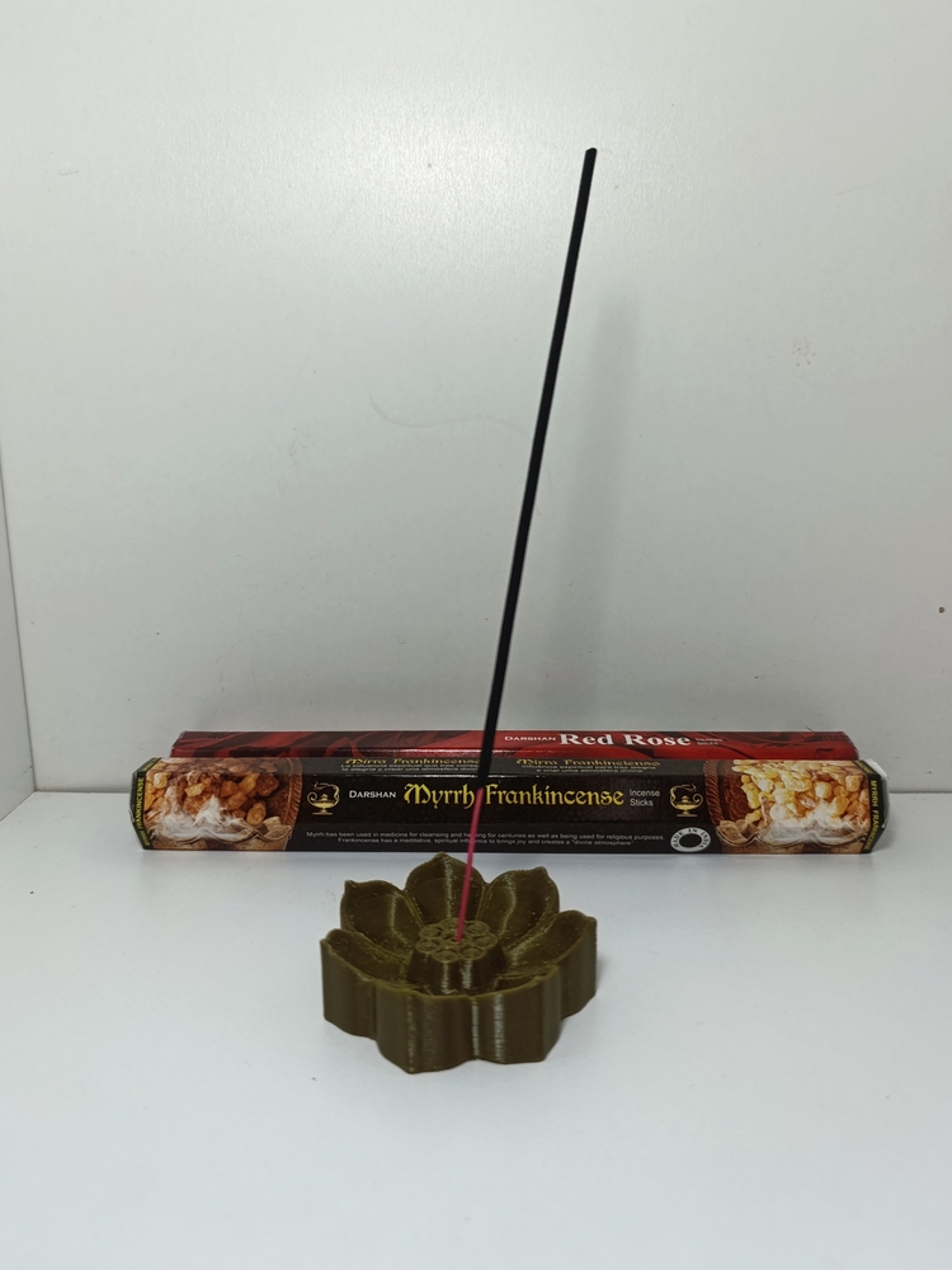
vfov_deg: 73.9
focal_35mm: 23
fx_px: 843
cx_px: 476
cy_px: 635
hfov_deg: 58.9
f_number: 1.6
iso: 100
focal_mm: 6.14
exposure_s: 1/100
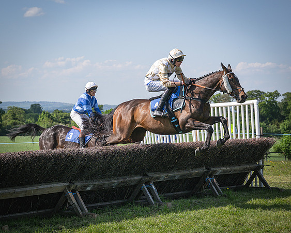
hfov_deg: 19.5
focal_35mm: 98
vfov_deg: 15.6
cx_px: 122
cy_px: 117
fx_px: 848
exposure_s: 1/3200
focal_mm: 70
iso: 400
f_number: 4
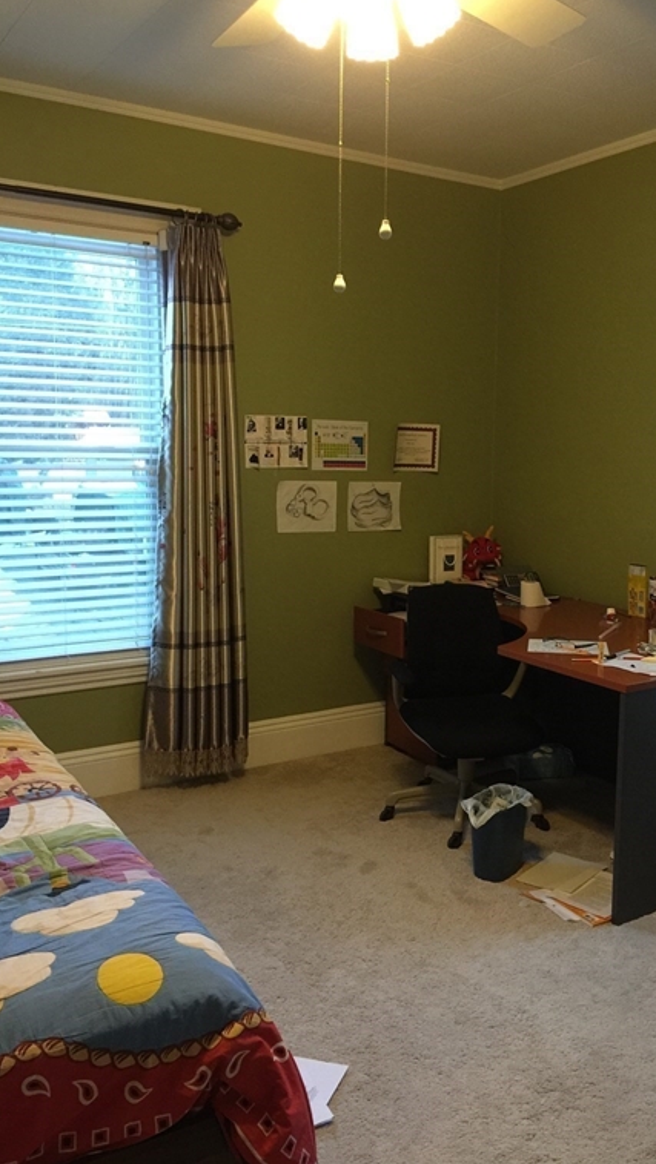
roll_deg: -1.8
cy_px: 577
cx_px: 430
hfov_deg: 36.4
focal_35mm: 32
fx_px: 988
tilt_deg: -8.1
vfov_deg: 61.0
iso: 125
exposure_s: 1/15
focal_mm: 4.15
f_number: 2.2
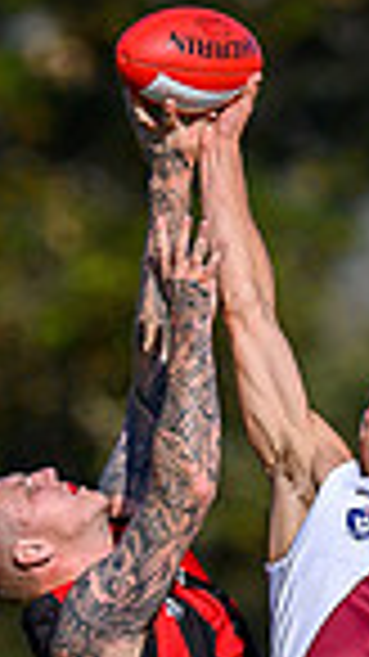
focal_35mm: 3084
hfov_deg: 0.4
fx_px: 53707
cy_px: 738
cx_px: 123
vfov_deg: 0.7
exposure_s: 1/2500
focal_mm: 500
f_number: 4
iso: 140
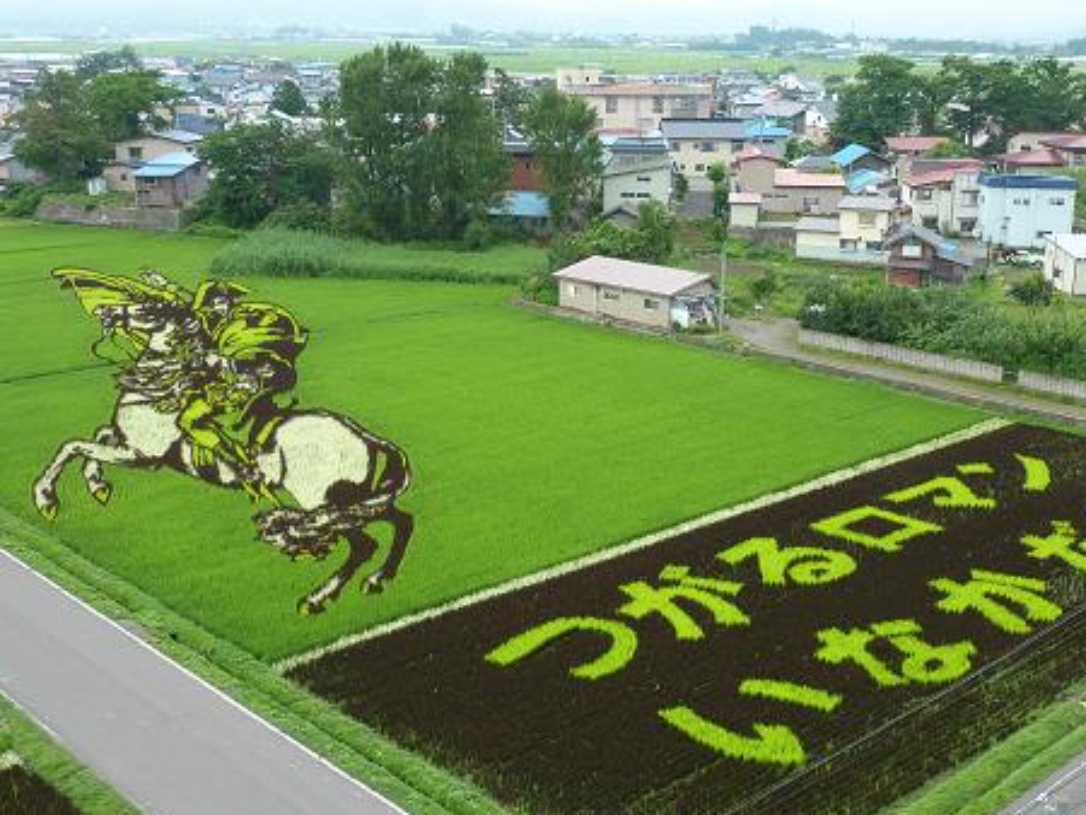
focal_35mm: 42
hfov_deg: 44.7
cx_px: 597
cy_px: 461
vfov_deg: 34.3
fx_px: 1318
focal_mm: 6.1
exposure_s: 1/160
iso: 80
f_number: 4
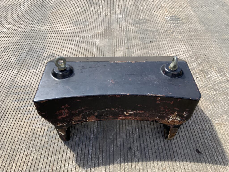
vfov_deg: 48.2
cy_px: 86
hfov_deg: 61.7
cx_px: 114
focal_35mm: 29
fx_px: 192
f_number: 1.8
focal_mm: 3
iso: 16
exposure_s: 1/1055
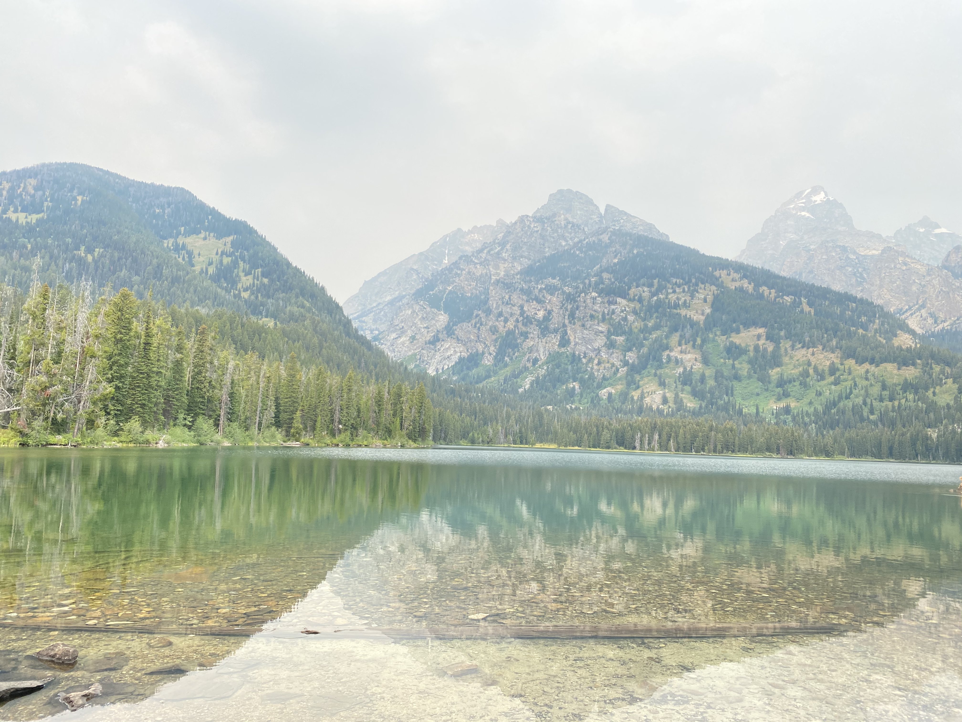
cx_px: 481
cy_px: 361
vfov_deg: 53.1
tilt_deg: +7.6
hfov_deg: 67.3
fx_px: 723
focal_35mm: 26
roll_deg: -1.8
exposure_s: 1/1135
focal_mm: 4.25
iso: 32
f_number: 1.8
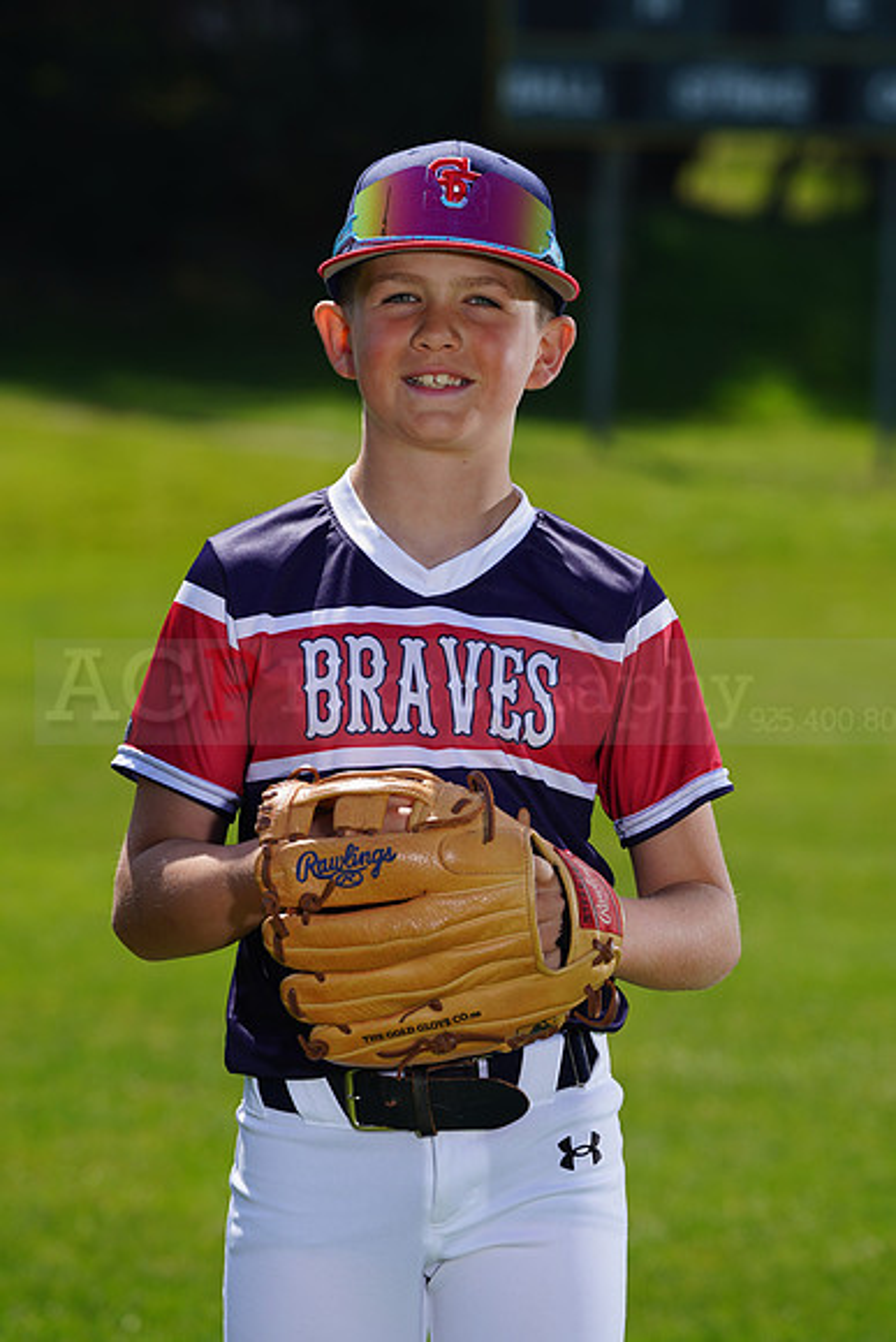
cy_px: 671
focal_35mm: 206
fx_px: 7685
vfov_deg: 10.0
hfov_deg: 6.7
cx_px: 448
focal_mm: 206
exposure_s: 1/250
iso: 100
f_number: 8
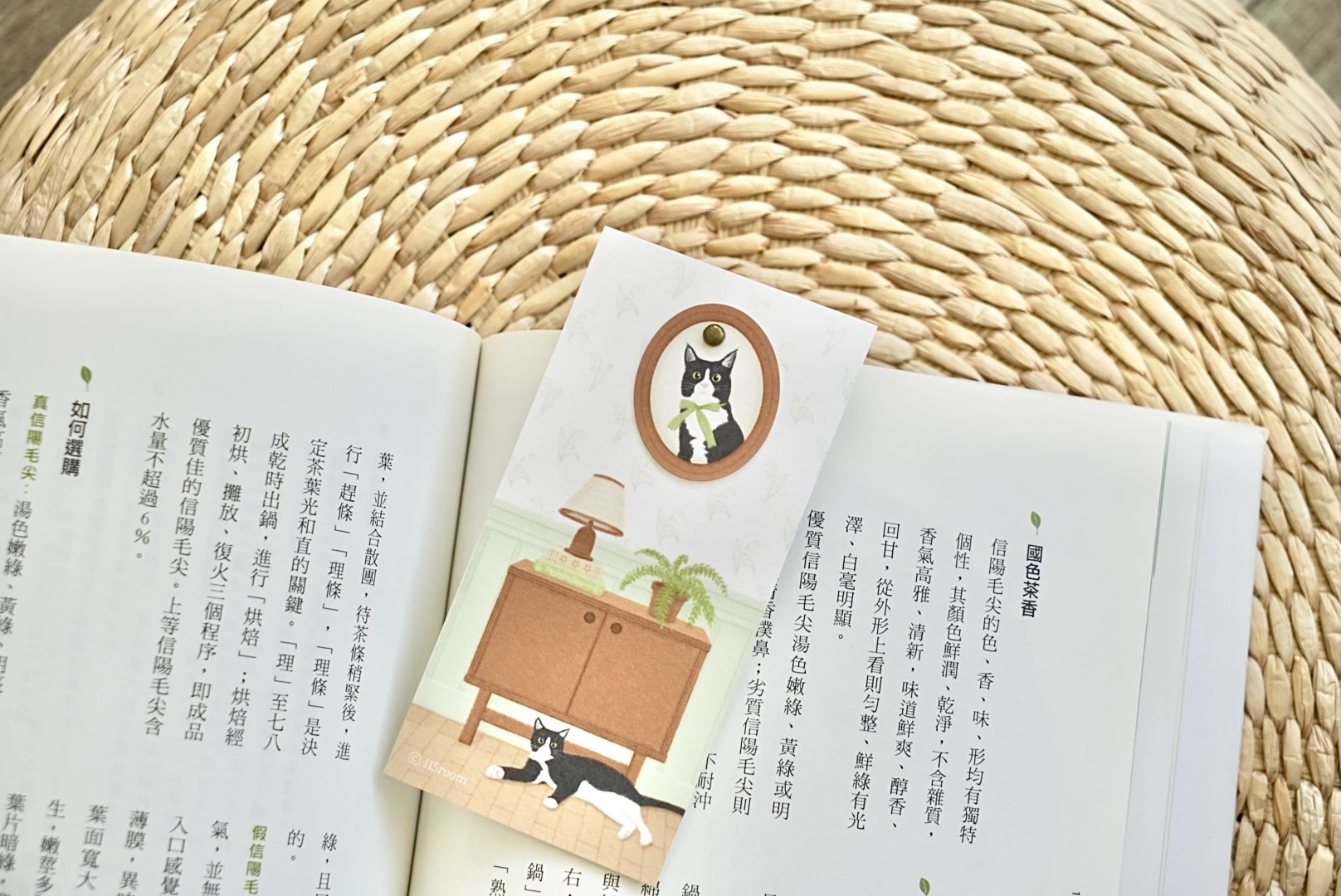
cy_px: 448
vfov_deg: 19.5
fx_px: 2609
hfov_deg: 28.8
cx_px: 670
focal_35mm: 70
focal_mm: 70
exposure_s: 1/80
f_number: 6.3
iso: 200
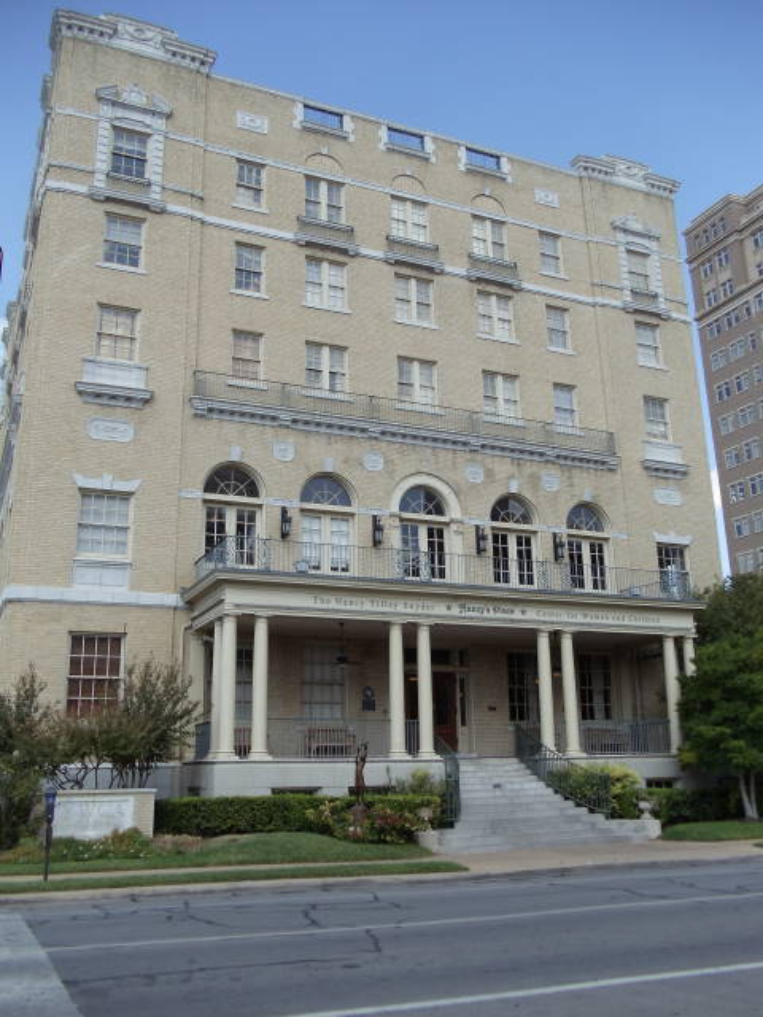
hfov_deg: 32.9
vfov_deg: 42.9
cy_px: 508
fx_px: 1293
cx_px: 382
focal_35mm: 44
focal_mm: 6
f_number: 7.1
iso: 80
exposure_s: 1/125
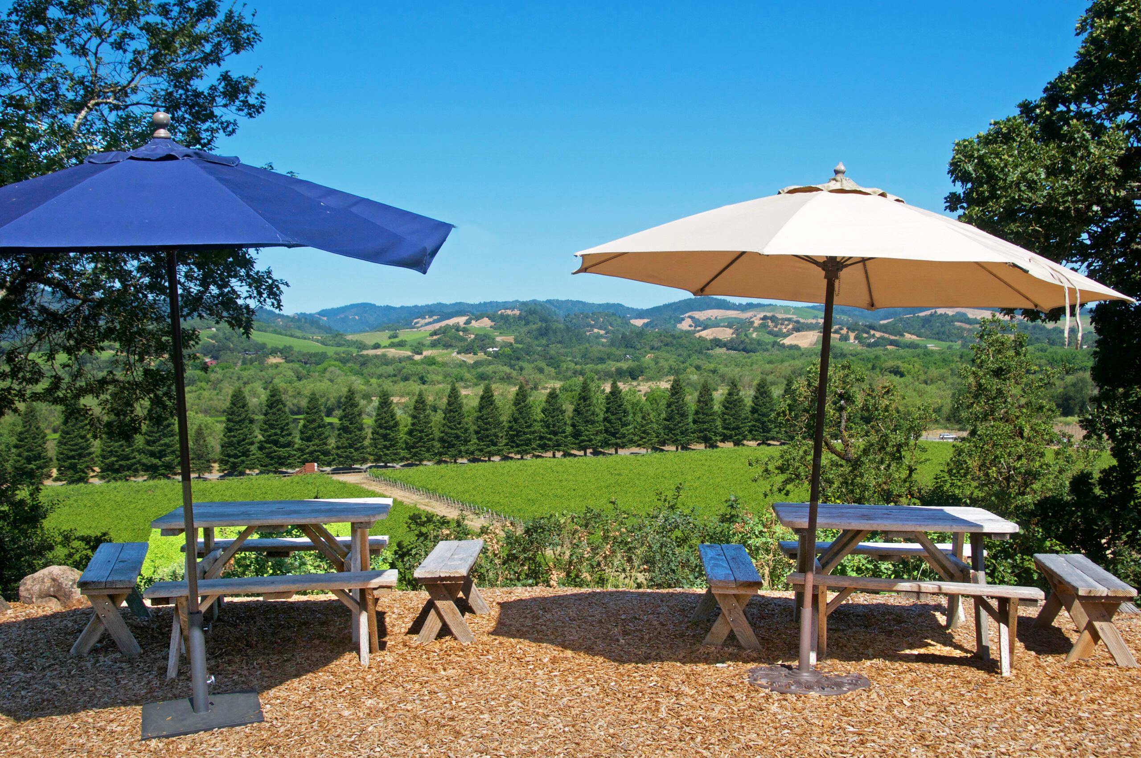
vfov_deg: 31.8
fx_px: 1329
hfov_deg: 46.5
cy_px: 379
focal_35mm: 42
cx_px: 570
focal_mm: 28
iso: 320
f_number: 11
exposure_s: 1/500
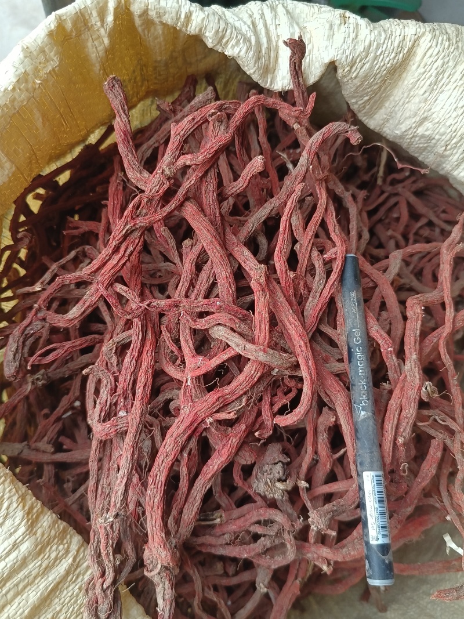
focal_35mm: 27
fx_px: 483
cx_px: 232
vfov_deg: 65.3
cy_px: 310
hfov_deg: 51.3
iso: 261
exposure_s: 1/100
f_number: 1.9
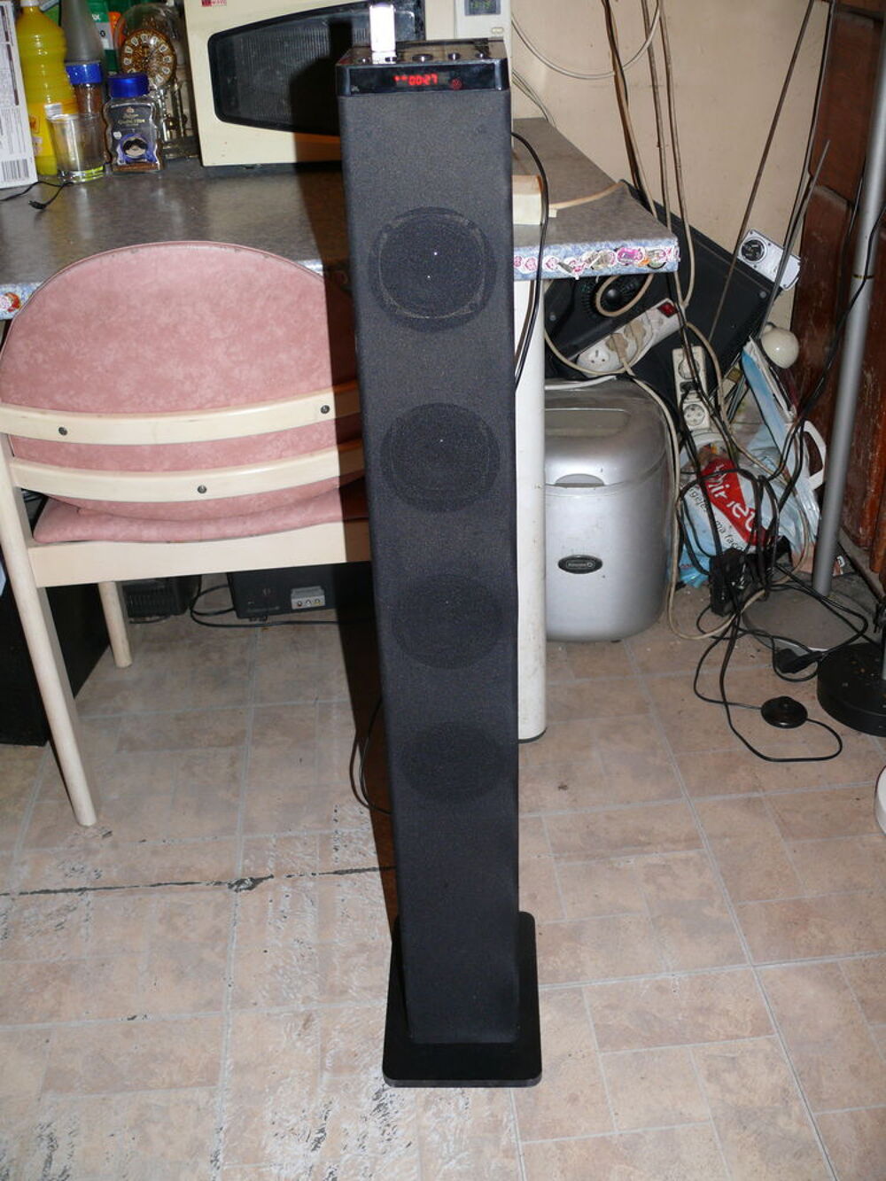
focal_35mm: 35
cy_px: 590
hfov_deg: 40.7
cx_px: 443
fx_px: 1194
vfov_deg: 52.6
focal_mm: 7.4
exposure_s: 1/30
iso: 100
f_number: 2.8
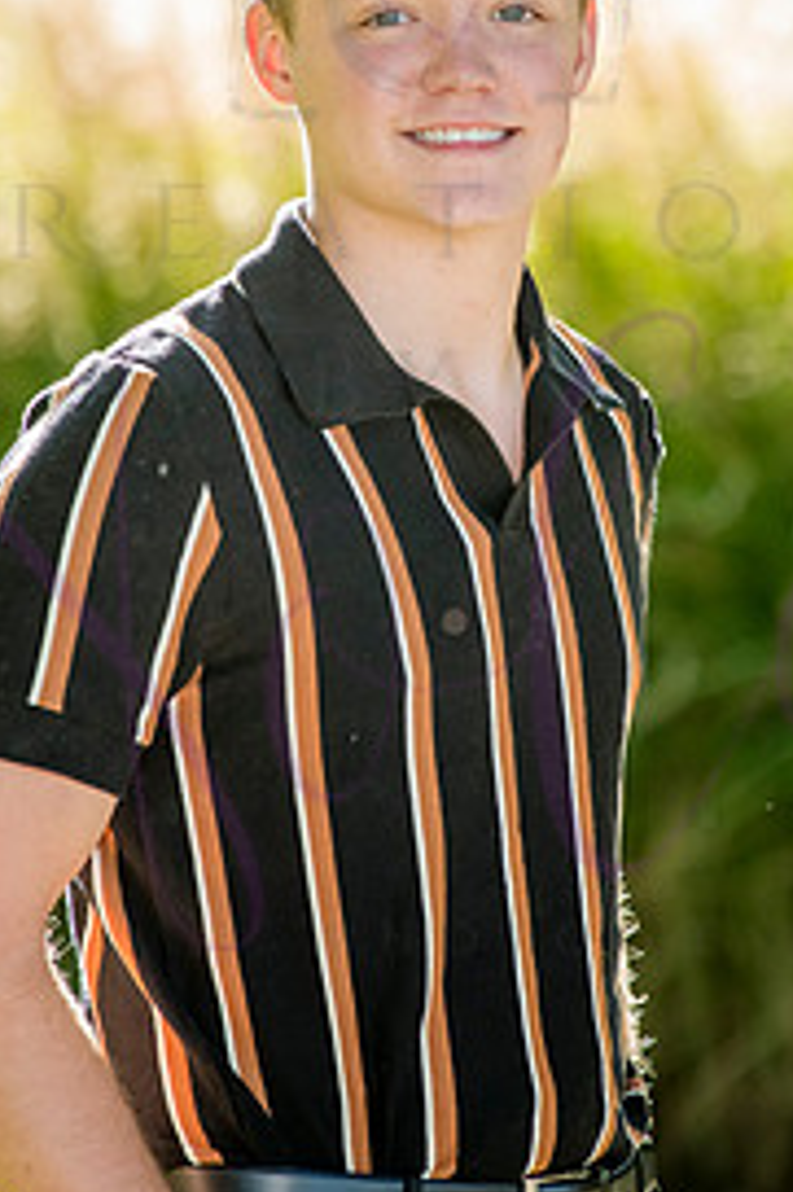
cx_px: 443
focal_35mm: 331
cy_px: 377
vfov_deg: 6.2
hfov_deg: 4.1
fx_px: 10950
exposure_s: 1/320
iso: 800
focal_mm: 200
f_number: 6.3
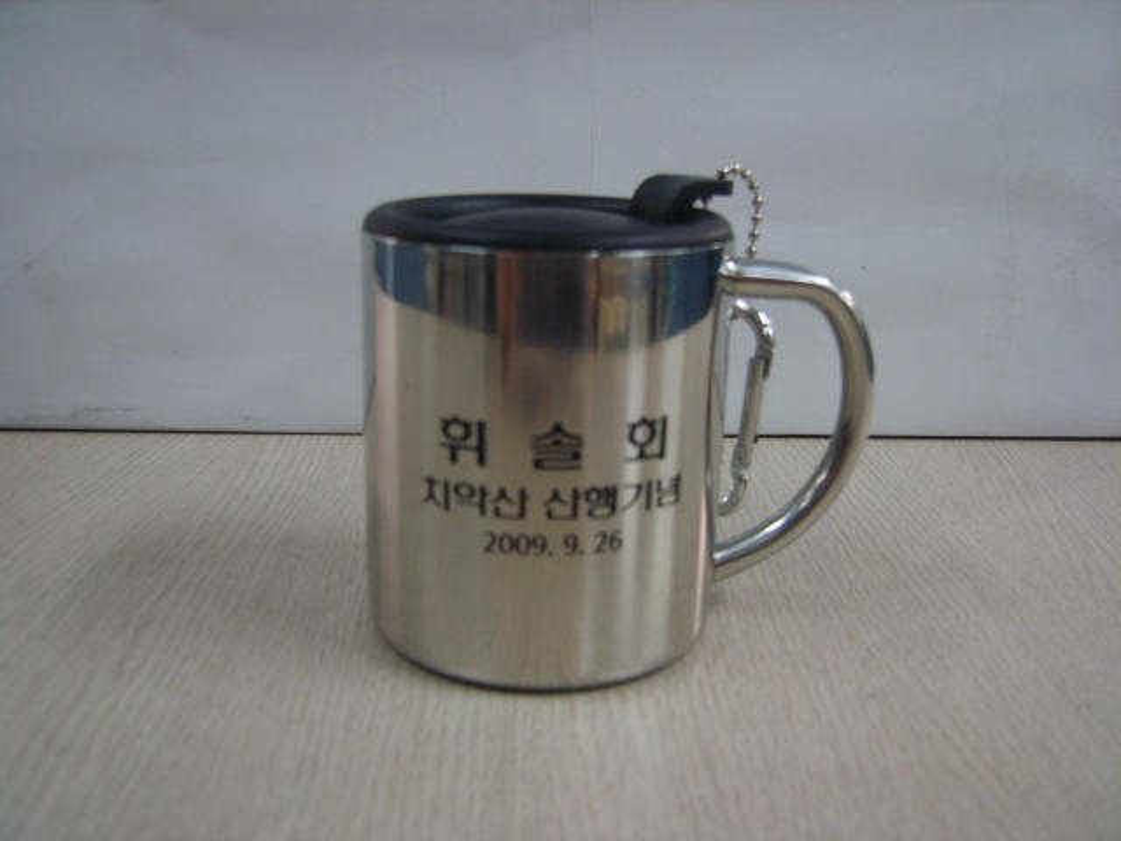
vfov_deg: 40.7
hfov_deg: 52.6
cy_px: 420
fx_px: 1133
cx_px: 560
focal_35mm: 35
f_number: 2.8
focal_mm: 7.4
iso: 96
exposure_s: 1/30
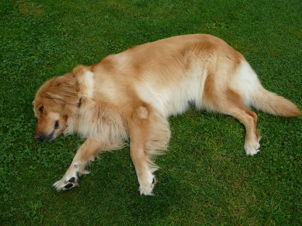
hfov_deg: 52.6
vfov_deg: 40.7
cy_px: 113
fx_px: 305
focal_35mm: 35
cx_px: 151
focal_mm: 5.2
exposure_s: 1/400
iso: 80
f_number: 5
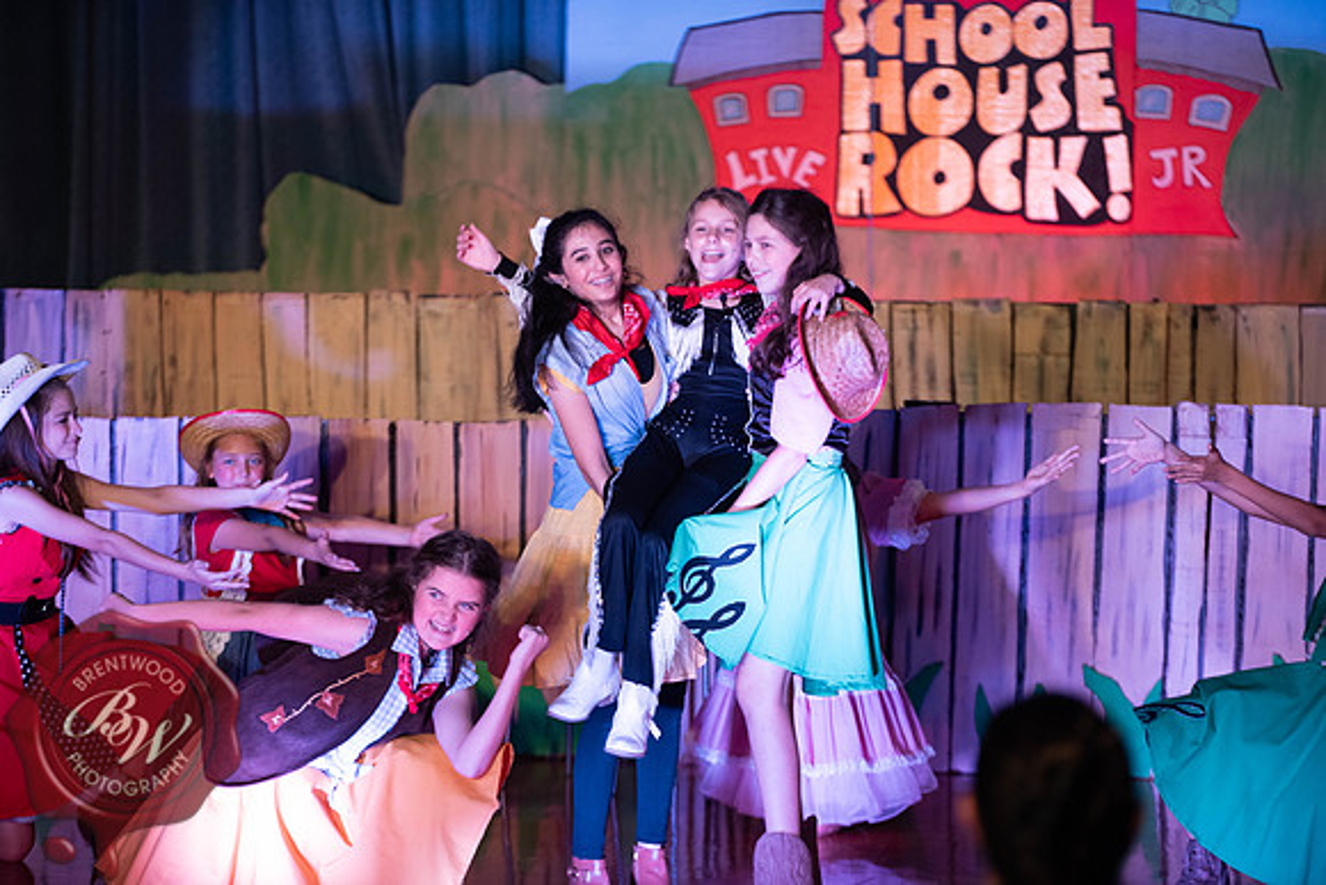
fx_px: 4973
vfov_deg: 10.2
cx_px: 663
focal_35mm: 135
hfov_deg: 15.2
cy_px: 442
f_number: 2.8
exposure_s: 1/160
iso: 1000
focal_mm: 135
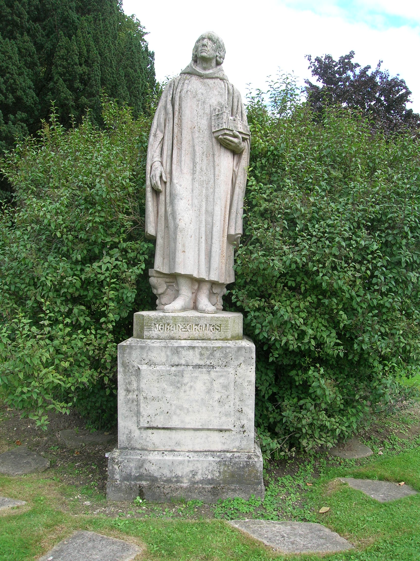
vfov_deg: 54.0
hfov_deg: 41.7
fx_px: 551
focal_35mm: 34
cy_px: 280
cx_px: 210
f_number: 4.9
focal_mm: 5.7
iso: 50
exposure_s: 1/87.1
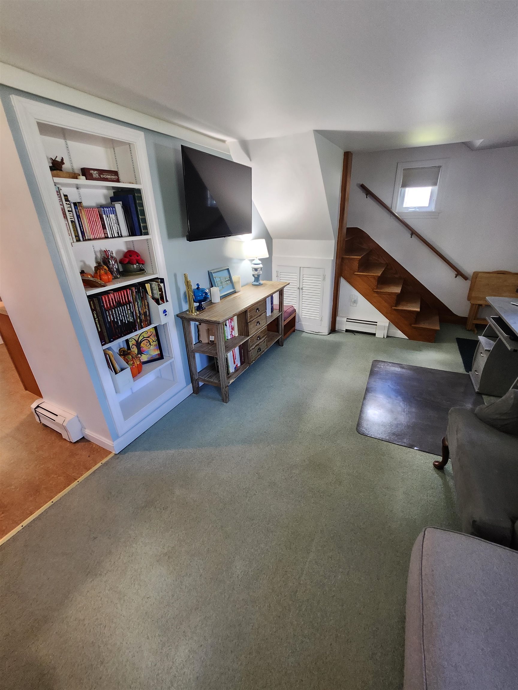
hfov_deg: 89.9
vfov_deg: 106.2
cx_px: 259
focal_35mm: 13
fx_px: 259
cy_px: 345
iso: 320
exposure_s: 1/40
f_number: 2.2
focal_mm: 1.7
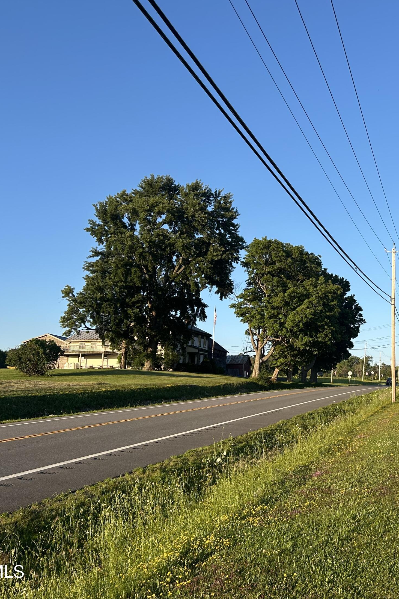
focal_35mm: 37
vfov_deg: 51.9
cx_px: 343
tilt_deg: +11.0
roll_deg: -0.4
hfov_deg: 34.4
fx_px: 615
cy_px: 293
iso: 50
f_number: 1.5
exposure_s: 1/1575
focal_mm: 5.7
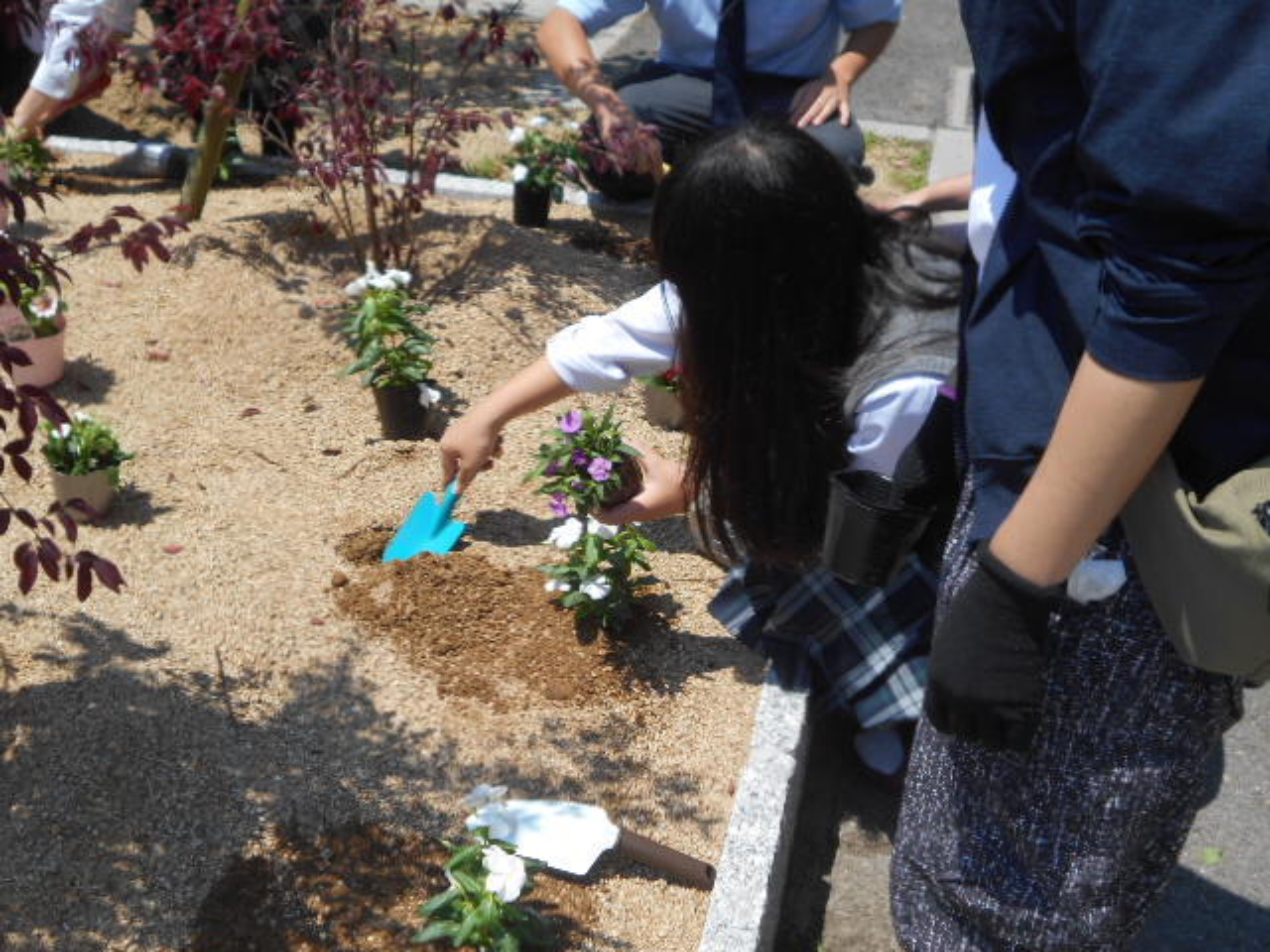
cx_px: 635
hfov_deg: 42.9
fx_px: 1614
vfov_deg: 32.9
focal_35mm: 44
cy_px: 476
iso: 80
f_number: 4.2
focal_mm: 7.7
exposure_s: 1/640
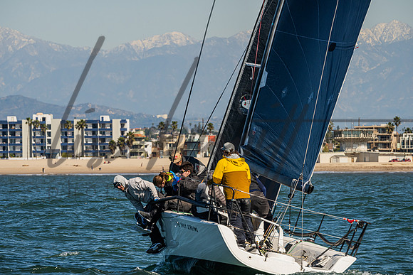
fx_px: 3796
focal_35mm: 331
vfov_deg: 4.2
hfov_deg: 6.2
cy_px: 137
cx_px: 203
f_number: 11
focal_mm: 320
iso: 400
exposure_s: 1/1600
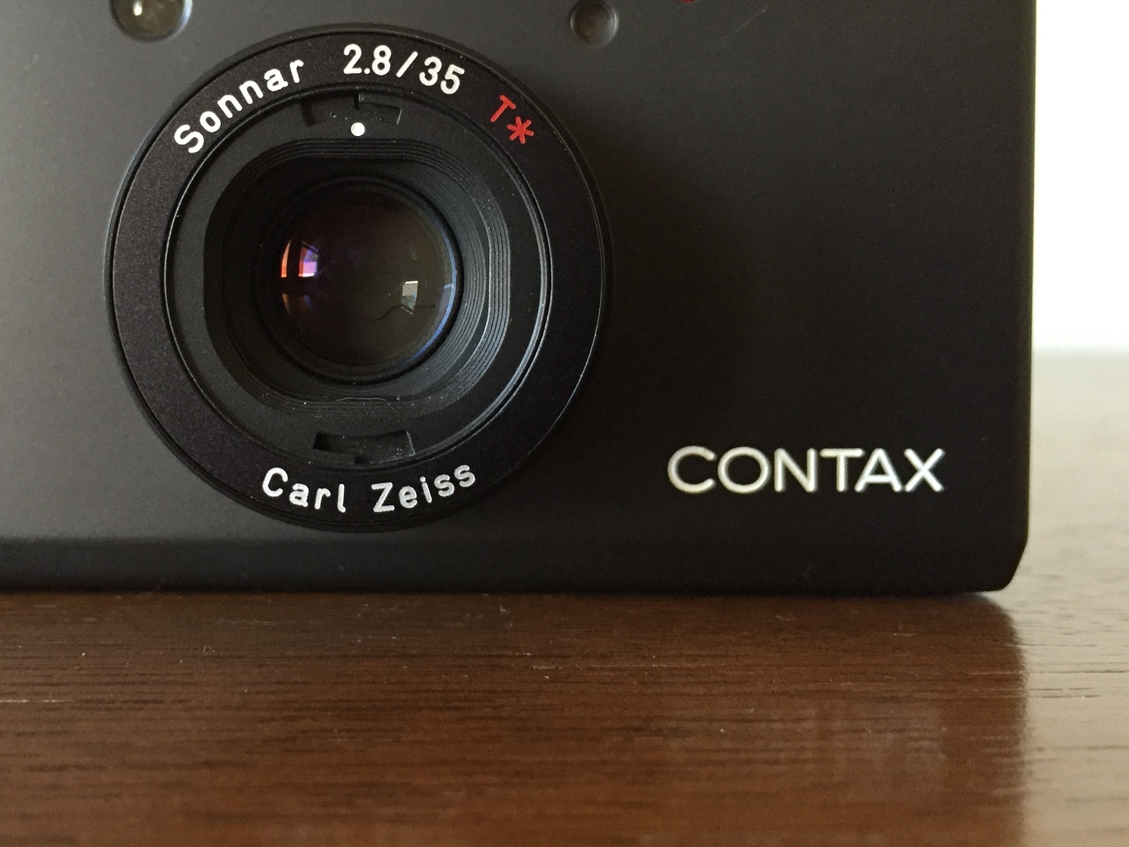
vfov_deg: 36.6
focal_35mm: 39
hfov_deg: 47.2
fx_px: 1272
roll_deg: -0.4
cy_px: 312
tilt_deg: -0.5
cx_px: 388
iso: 200
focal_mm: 4.15
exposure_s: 1/30
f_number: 2.2
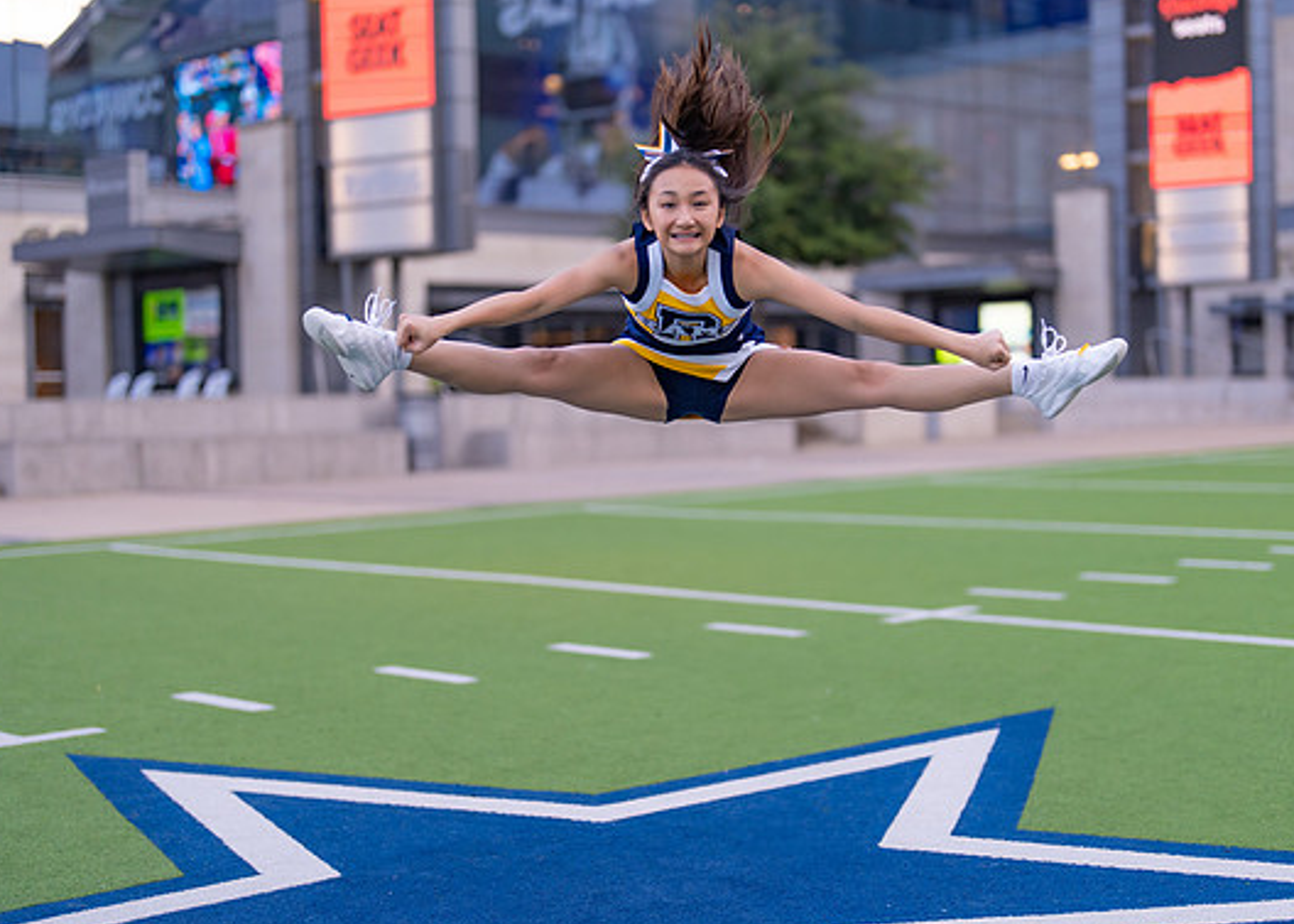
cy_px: 461
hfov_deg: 32.2
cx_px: 699
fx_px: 2242
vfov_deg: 23.3
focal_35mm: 61
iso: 500
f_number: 1.2
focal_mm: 50
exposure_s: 1/1250
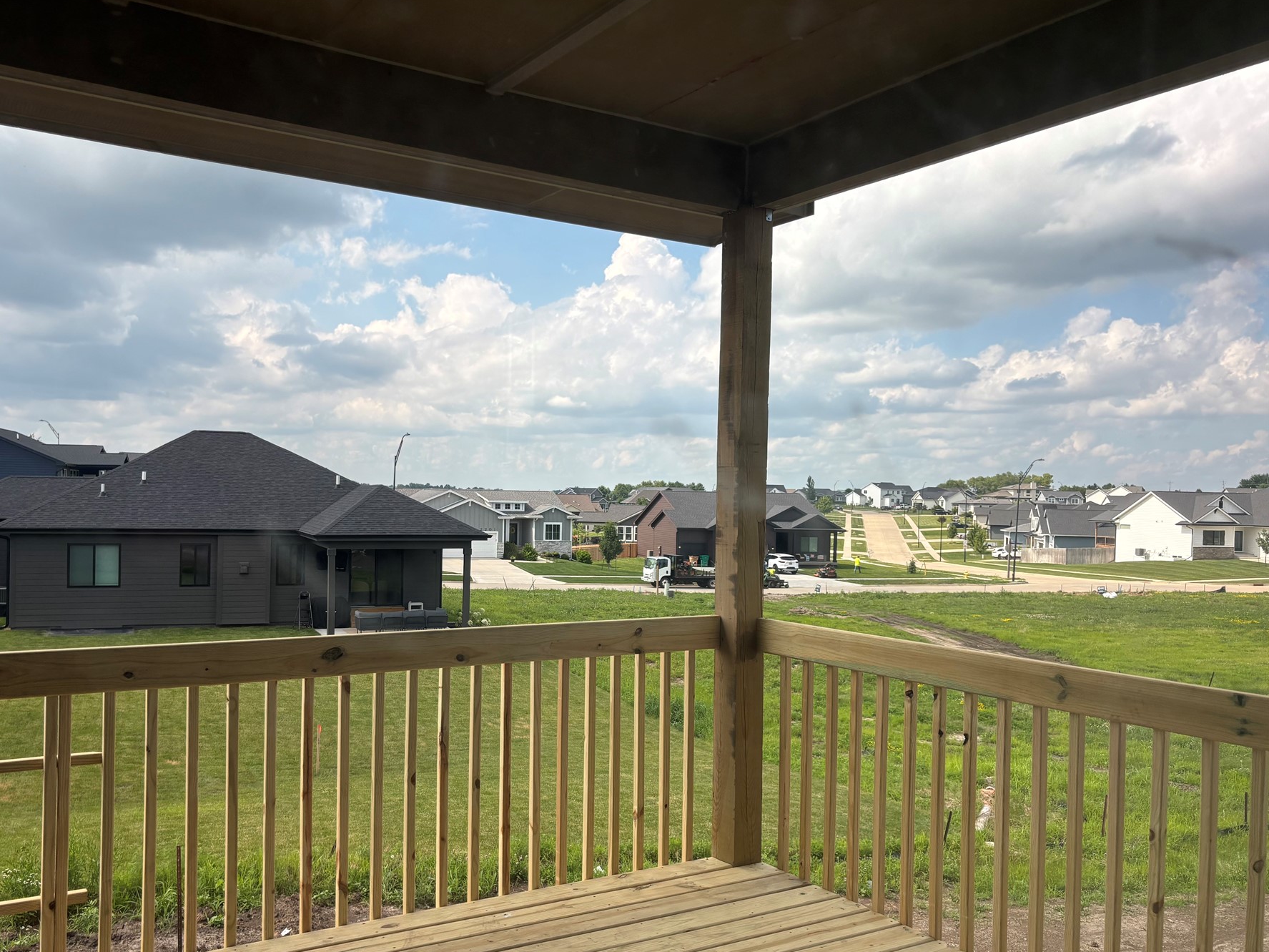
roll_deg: -1.6
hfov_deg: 59.7
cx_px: 538
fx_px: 1100
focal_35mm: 30
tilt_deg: -2.9
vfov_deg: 46.8
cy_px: 506
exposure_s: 1/1845
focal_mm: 5.96
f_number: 1.6
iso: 50
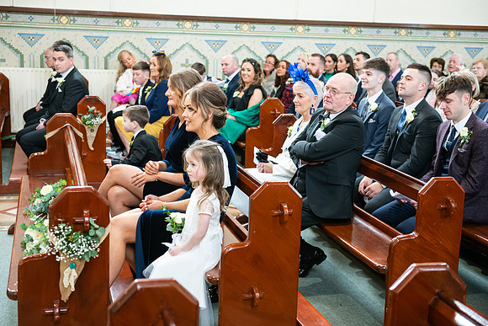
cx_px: 244
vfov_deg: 27.0
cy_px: 163
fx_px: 678
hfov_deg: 39.6
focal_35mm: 50
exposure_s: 1/50
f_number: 3.5
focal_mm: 50
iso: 800
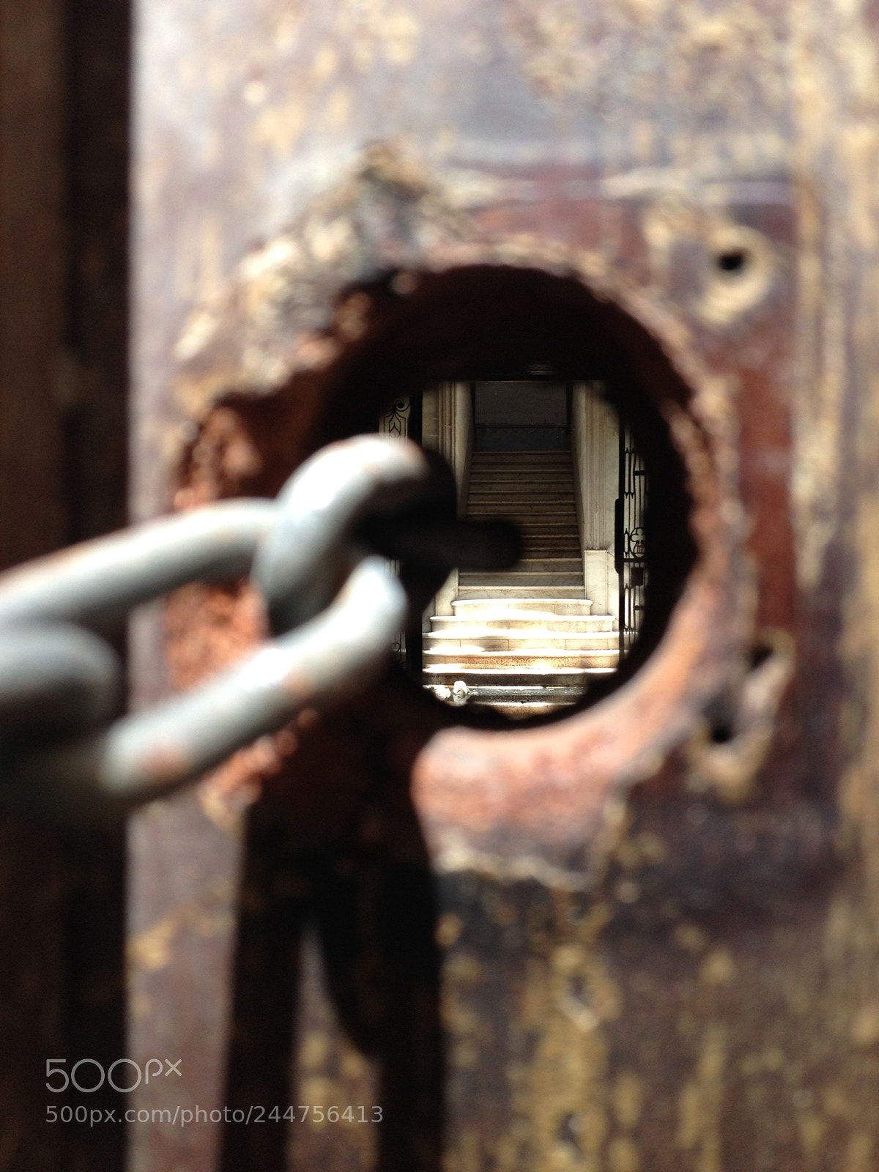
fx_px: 1185
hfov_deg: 40.7
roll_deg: -0.4
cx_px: 440
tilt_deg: +1.6
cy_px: 586
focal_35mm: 35
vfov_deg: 52.6
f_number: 2.4
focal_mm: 4.28
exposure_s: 1/190
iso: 50
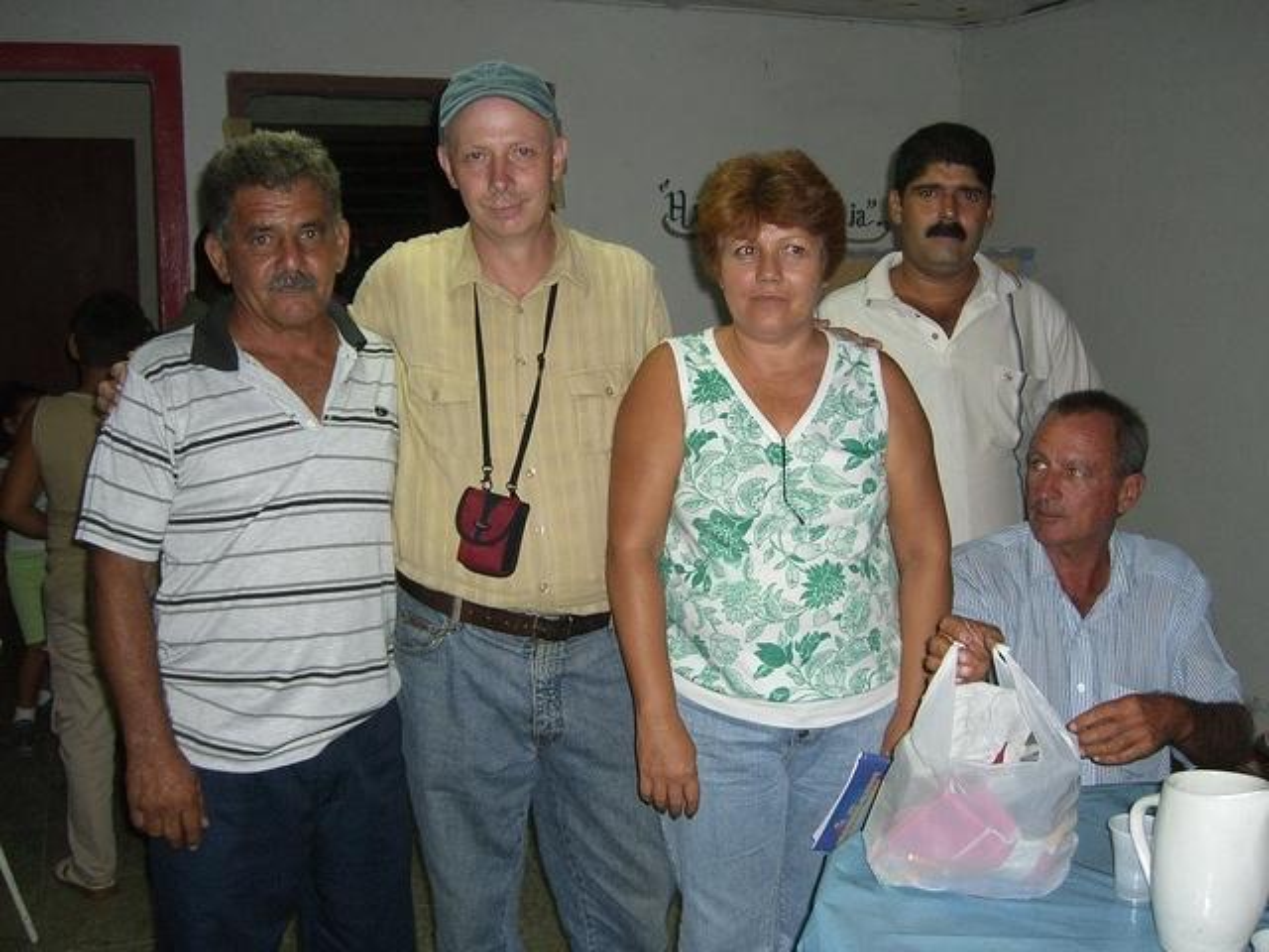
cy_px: 476
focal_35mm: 38
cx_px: 634
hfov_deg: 49.0
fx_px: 1393
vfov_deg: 37.7
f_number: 2.8
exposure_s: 1/60
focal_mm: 7.9
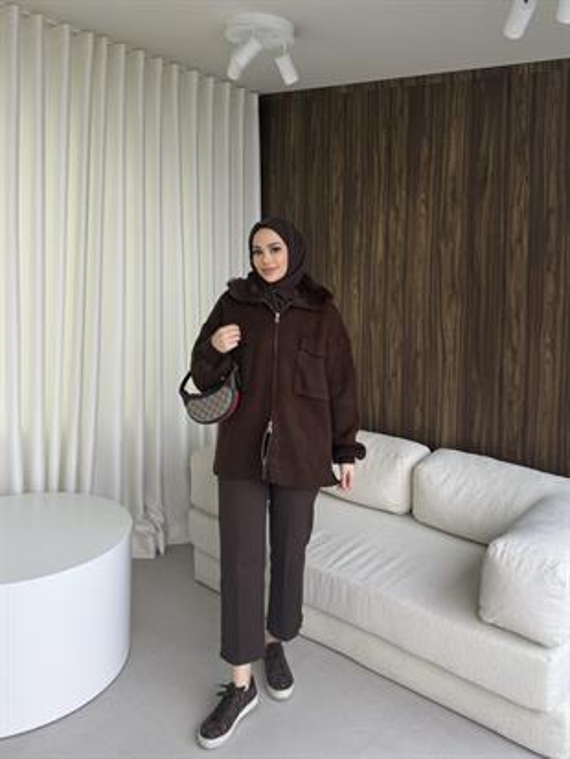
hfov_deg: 56.8
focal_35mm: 24
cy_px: 380
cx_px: 285
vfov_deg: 71.6
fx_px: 527
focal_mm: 6.76
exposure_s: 1/50
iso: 125
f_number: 1.78
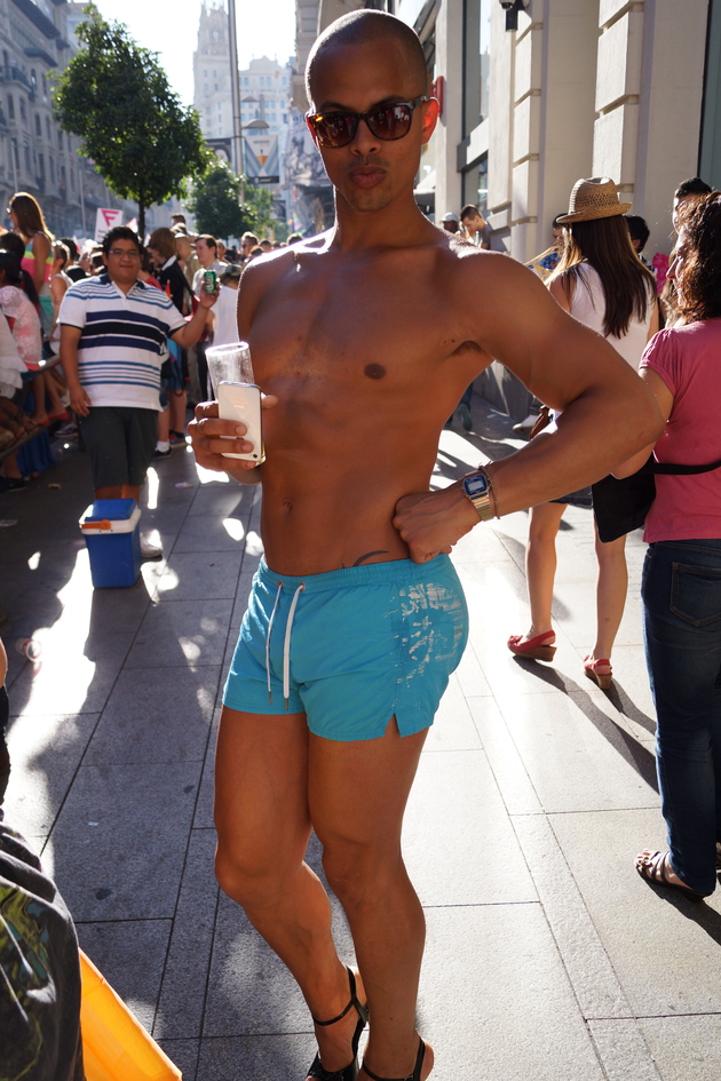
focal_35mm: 30
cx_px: 360
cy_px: 540
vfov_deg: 61.9
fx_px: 901
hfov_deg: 43.6
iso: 200
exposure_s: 1/800
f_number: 3.5
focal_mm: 20
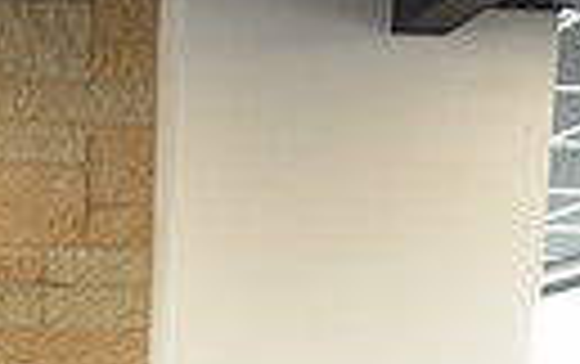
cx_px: -450
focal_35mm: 110
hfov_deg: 16.1
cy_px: 816
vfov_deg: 10.6
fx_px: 1741
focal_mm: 24
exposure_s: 1/40
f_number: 2.8
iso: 400
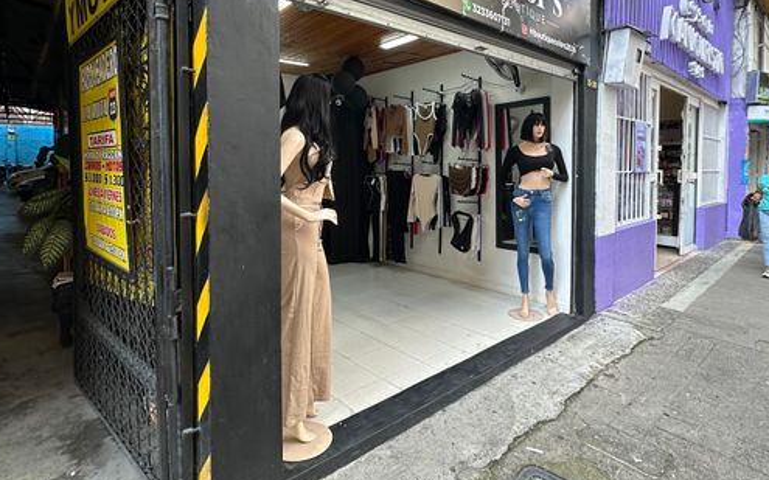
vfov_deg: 58.9
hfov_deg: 85.1
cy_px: 182
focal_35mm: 20
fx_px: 419
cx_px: 394
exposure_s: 1/163
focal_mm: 2.22
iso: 40
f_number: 2.2
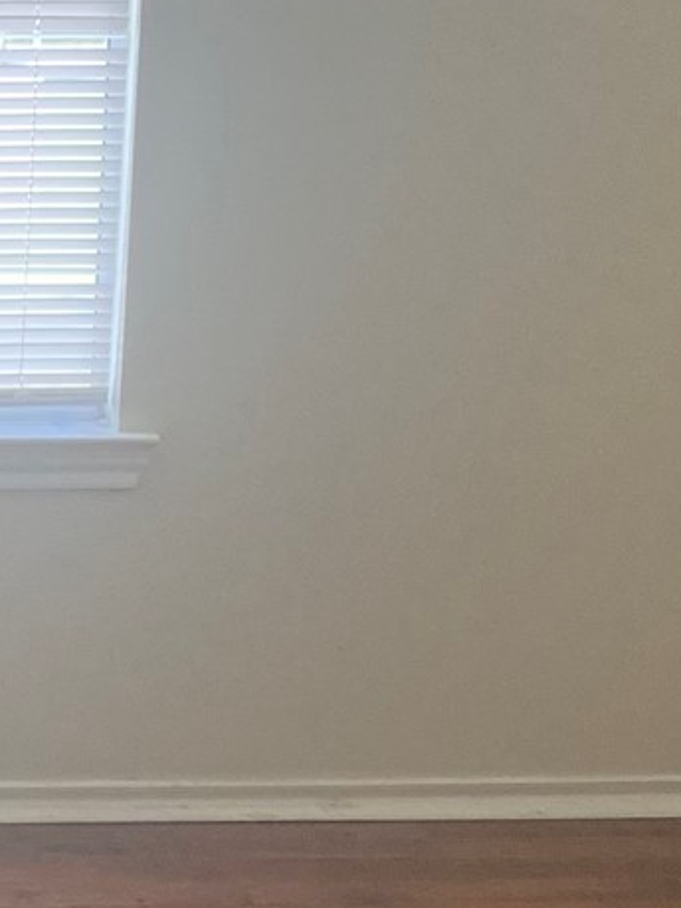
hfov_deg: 12.0
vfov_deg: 16.8
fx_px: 3044
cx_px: -414
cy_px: 770
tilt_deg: -15.7
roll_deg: +0.1
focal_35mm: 116
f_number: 1.8
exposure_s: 1/121
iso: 125
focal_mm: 4.25
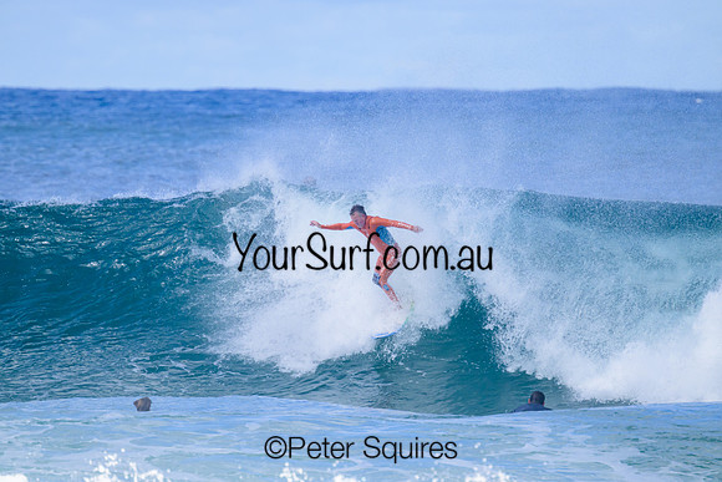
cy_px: 241
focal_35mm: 760
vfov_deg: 1.8
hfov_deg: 2.7
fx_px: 15245
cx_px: 361
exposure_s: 1/2000
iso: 1250
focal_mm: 760
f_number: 11
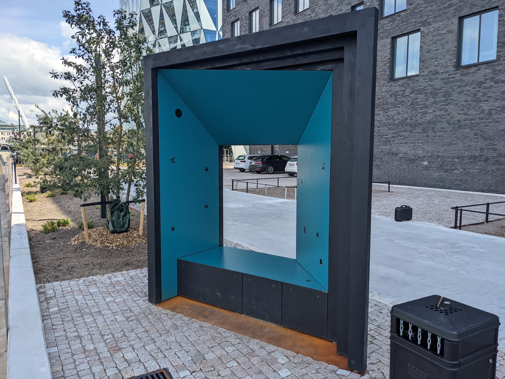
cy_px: 190
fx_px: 394
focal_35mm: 27
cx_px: 252
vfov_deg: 51.4
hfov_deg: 65.3
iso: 60
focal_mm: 4.38
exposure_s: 1/2347
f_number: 1.73
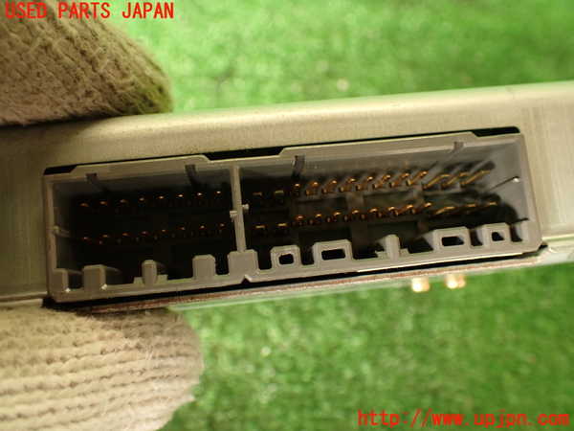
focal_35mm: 32
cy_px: 216
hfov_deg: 56.8
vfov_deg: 44.2
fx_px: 531
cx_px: 287
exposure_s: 1/40
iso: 200
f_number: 2.4
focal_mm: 5.79
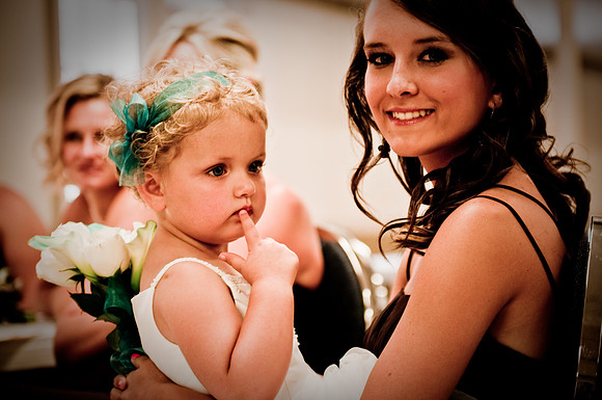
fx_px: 1753
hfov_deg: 19.5
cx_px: 301
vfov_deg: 13.0
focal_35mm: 105
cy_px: 200
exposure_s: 1/60
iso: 200
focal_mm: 70
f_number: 2.8
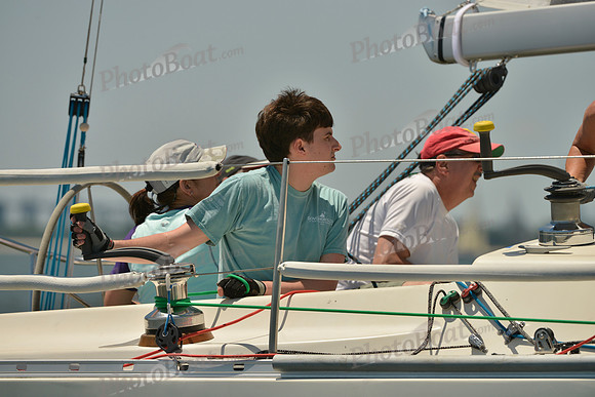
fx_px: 5951
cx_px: 298
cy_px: 198
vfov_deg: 3.8
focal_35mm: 360
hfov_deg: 5.7
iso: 200
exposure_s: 1/1600
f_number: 7.1
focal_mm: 360
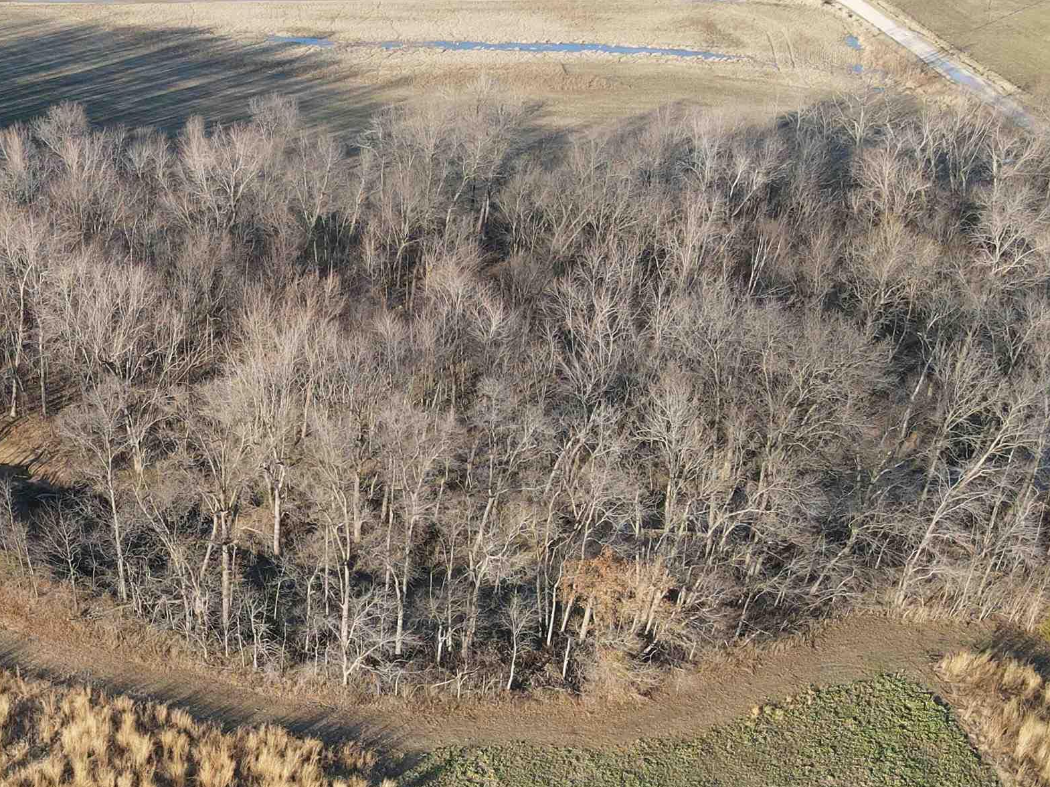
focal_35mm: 47
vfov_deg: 30.9
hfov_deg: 38.2
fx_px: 1426
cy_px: 405
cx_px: 146
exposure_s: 1/180
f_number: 2.8
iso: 100
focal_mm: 4.5
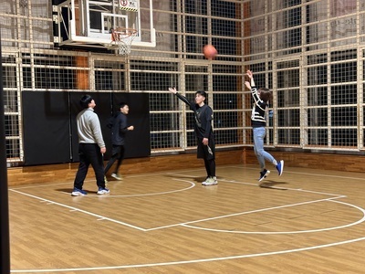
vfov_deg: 30.3
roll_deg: +1.5
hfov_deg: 39.7
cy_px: 137
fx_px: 506
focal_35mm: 48
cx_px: 182
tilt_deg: -2.2
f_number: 1.78
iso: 250
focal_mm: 6.86
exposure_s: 1/60
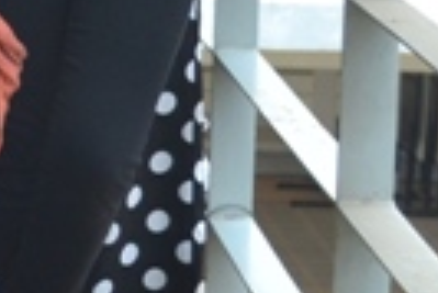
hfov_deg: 7.8
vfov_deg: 5.4
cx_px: -464
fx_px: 3081
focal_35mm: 253
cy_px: -230
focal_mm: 30
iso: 400
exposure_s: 1/400
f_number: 4.5
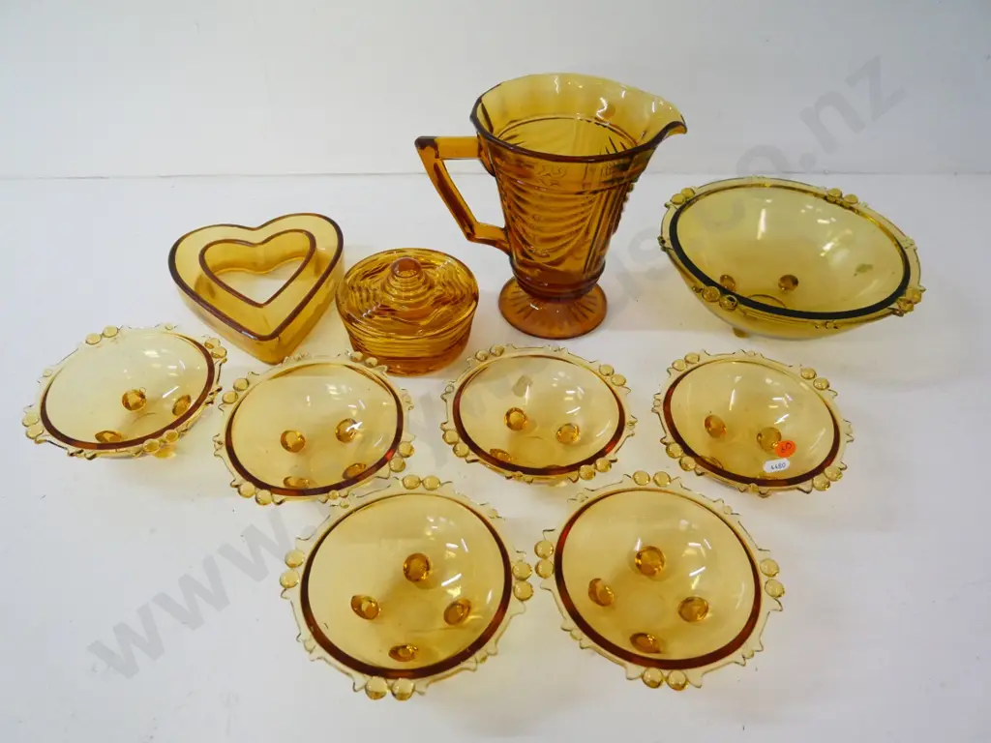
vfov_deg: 56.8
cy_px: 372
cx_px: 496
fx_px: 687
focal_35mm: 24
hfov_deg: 71.6
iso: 3200
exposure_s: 1/320
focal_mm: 12
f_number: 3.5
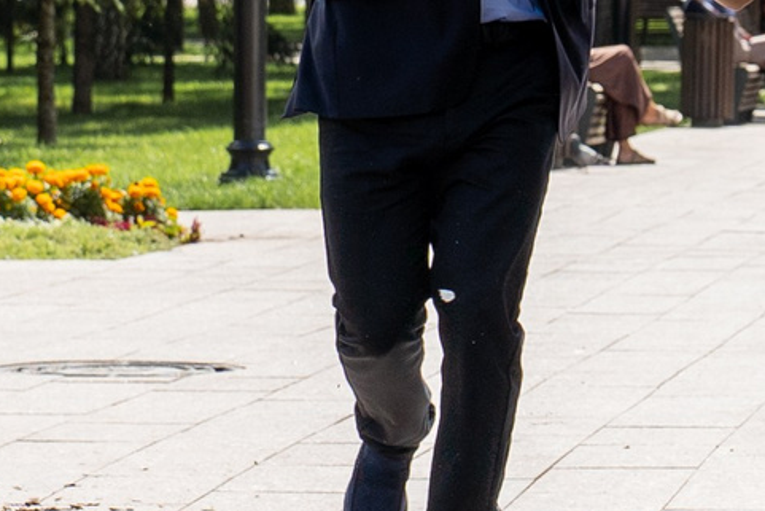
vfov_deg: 4.9
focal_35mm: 282
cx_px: 955
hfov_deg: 7.2
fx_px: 5994
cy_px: -150
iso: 200
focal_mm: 42
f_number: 4.5
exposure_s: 1/640
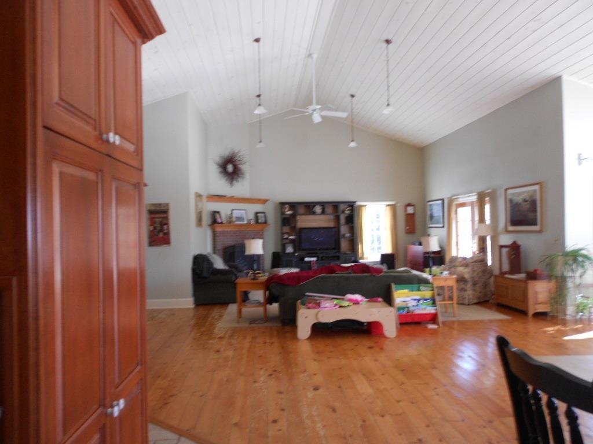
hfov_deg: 67.3
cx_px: 296
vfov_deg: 53.1
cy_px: 222
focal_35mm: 26
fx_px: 445
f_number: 3.2
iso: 125
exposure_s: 1/30
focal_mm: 4.6
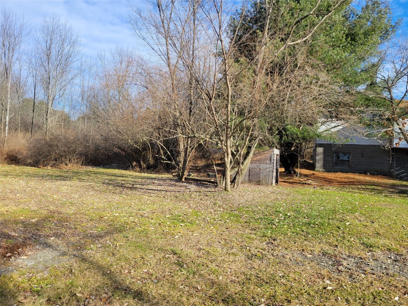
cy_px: 153
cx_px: 204
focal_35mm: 26
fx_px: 306
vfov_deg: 53.1
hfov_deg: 67.3
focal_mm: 5.4
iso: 40
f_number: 1.8
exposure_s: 1/1311
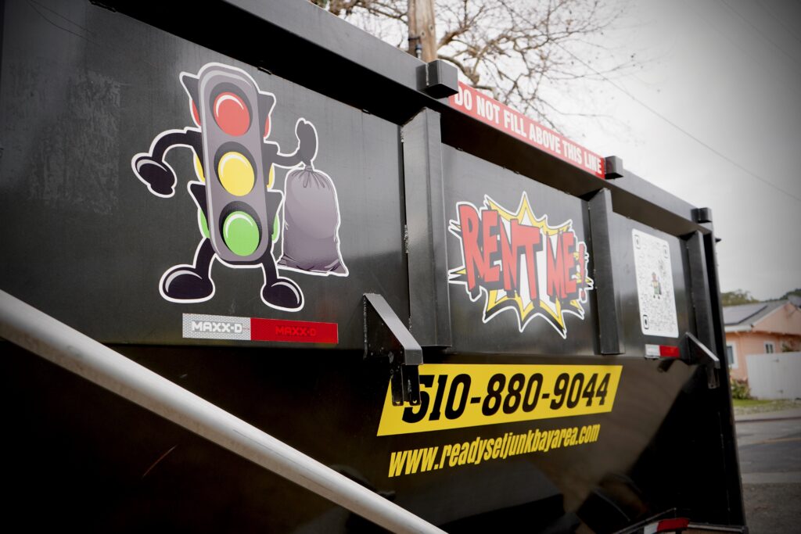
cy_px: 267
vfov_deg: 41.1
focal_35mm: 32
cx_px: 400
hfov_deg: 58.7
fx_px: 712
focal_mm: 32
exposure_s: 1/160
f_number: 4.5
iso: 100
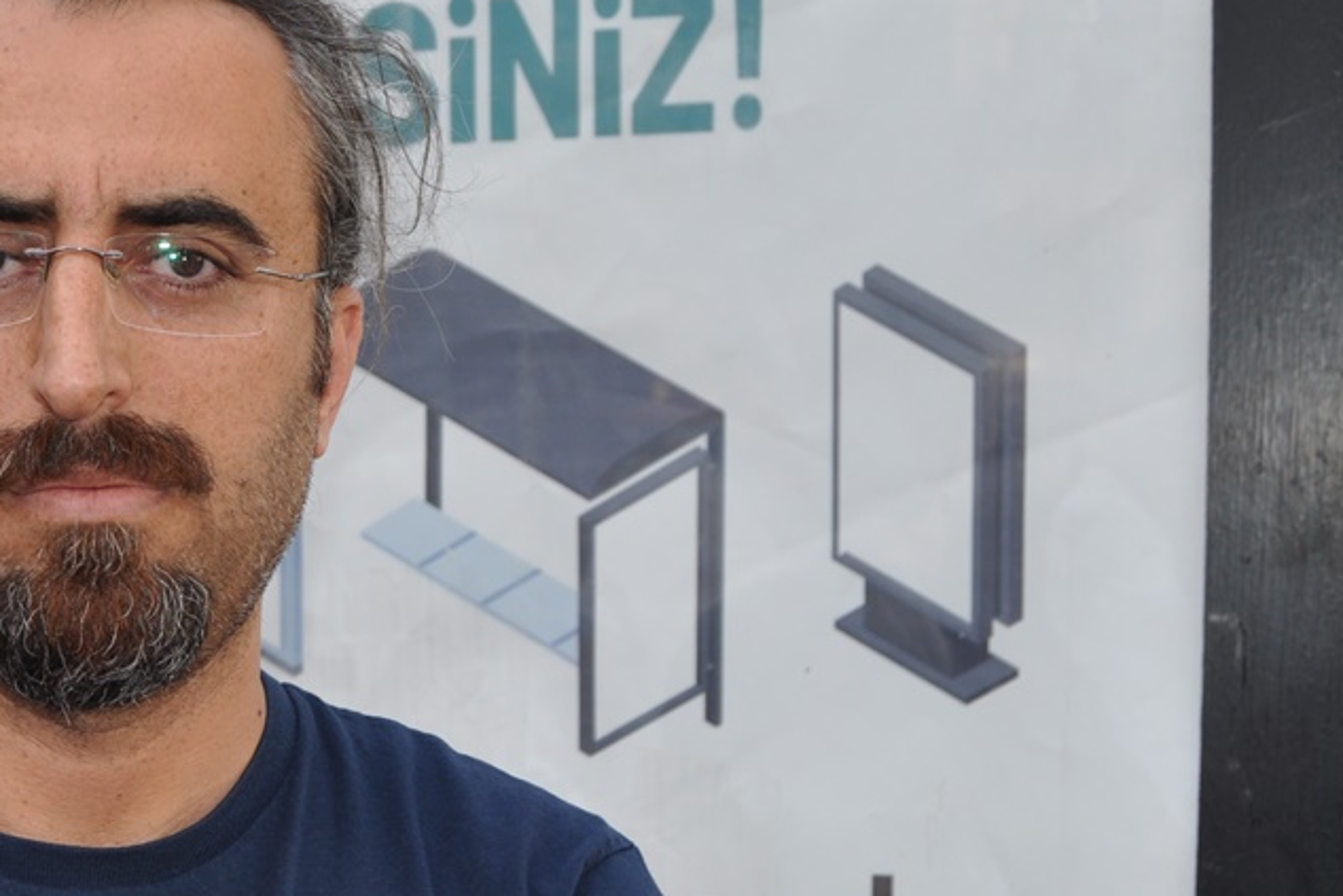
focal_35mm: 84
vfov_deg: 16.1
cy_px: 763
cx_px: 53
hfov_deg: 23.3
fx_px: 3134
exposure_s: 1/200
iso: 200
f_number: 4.5
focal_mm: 26
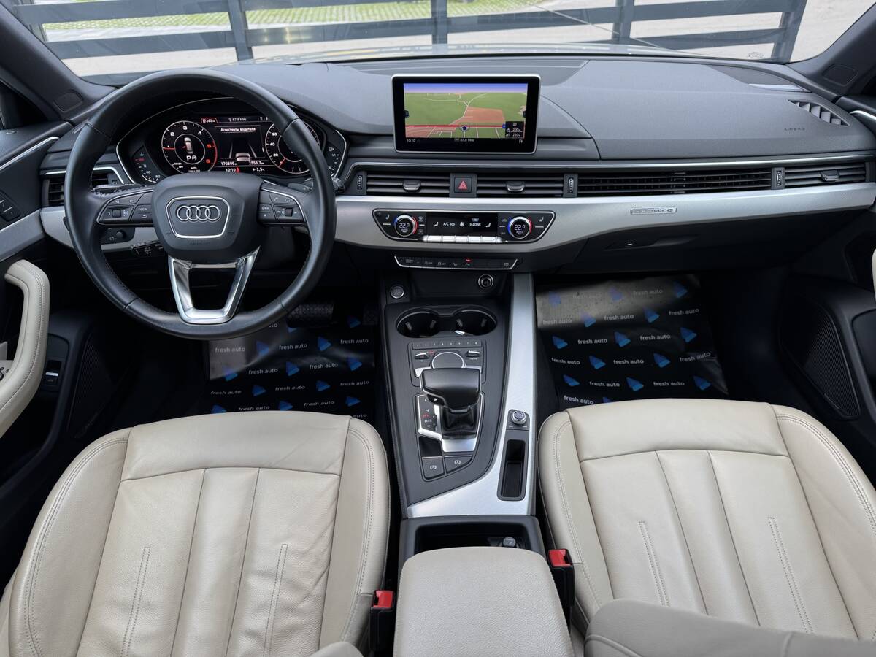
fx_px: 607
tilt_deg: -34.8
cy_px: 328
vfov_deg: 56.8
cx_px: 438
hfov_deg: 71.6
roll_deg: +2.2
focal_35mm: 24
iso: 80
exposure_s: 1/121
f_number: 1.78
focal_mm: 6.76
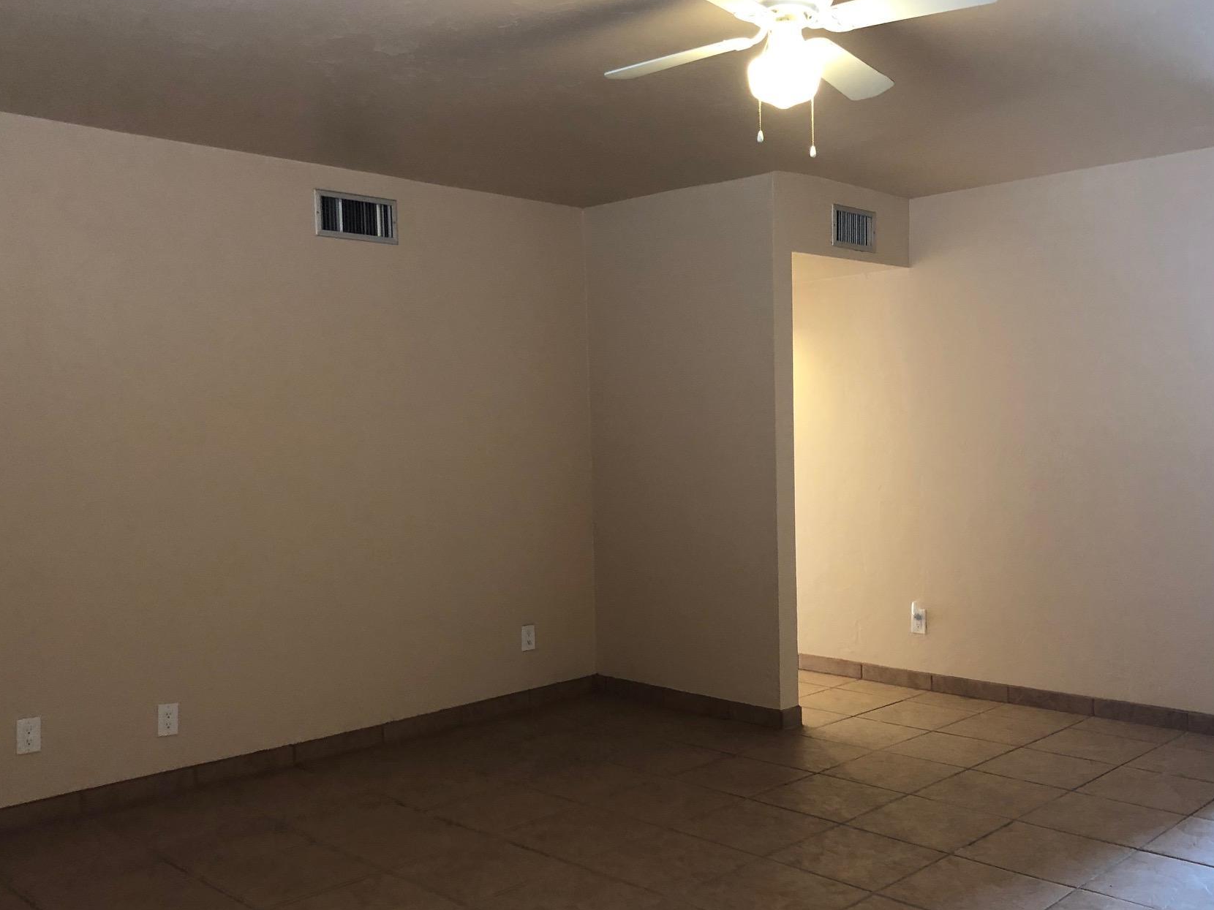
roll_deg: +1.7
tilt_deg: -3.3
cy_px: 494
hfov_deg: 53.9
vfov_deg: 41.8
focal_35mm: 34
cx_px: 662
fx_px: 1192
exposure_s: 1/15
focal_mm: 4
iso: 80
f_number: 1.8
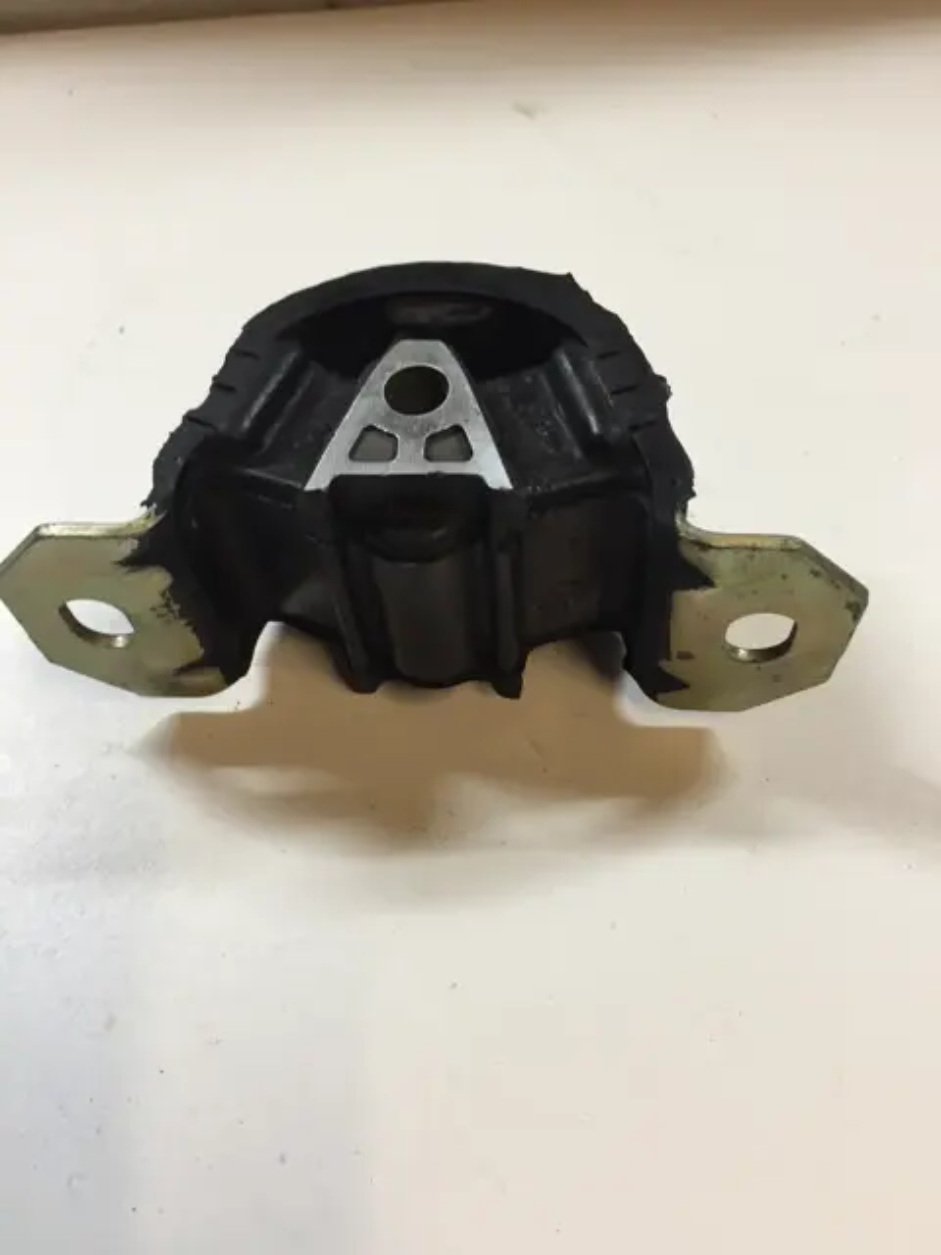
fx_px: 1051
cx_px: 470
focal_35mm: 29
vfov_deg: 61.7
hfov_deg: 48.2
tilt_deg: -59.0
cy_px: 628
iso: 100
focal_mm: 4.15
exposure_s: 1/33
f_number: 2.2
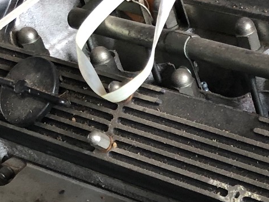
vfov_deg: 12.1
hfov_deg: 15.5
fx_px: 933
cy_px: 240
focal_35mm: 120
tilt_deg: -45.6
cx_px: 361
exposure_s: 1/17
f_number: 1.8
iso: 40
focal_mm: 4
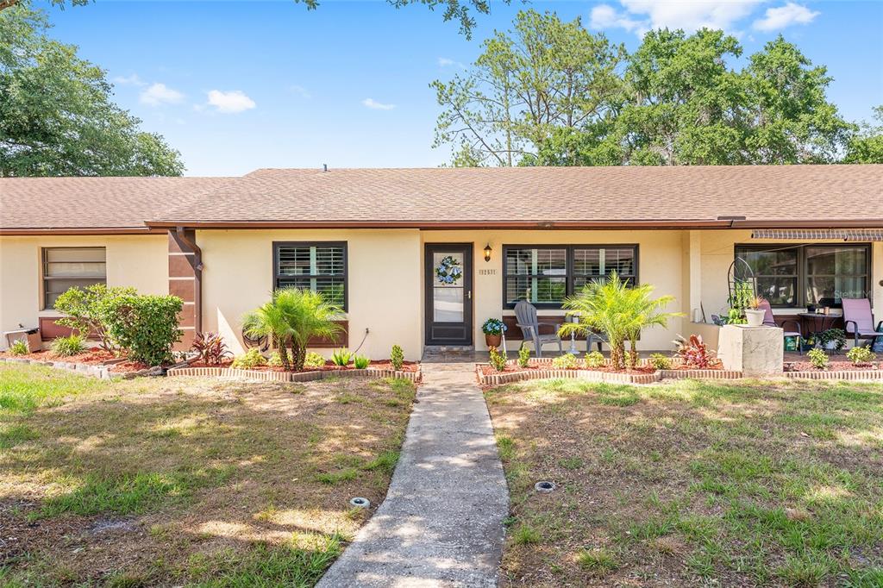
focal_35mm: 24
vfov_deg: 53.1
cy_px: 294
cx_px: 442
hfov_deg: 73.8
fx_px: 588
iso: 200
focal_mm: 24
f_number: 6.3
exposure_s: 1/400
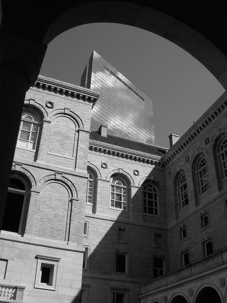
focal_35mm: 38
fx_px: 332
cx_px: 114
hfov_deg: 37.7
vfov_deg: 49.0
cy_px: 152
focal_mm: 5.8
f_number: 5.6
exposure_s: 1/375
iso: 50
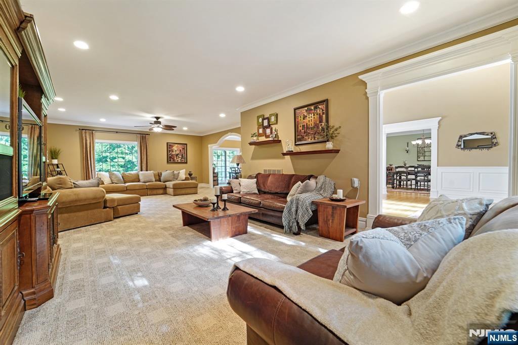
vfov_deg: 81.2
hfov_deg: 104.3
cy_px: 172
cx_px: 259
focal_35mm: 14
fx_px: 201
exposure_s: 1/10
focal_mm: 14
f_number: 8
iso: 400
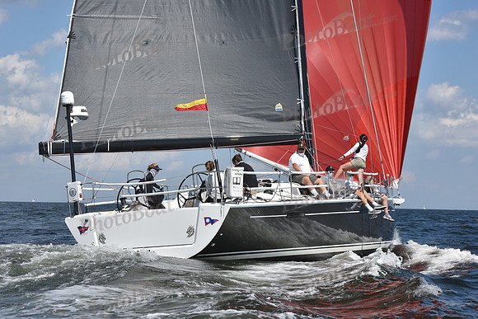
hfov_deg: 20.8
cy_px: 160
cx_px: 239
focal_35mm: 98
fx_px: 1301
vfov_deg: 14.0
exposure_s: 1/1250
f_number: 10
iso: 320
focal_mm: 98
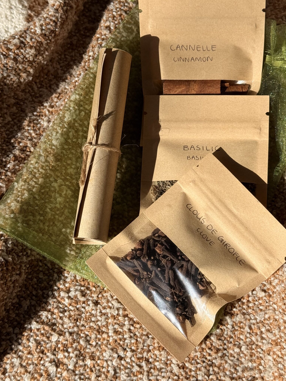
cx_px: 171
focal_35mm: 60
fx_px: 661
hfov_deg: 24.4
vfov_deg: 32.1
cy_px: 149
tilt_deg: -64.7
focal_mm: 6.76
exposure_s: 1/1715
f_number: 1.78
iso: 80
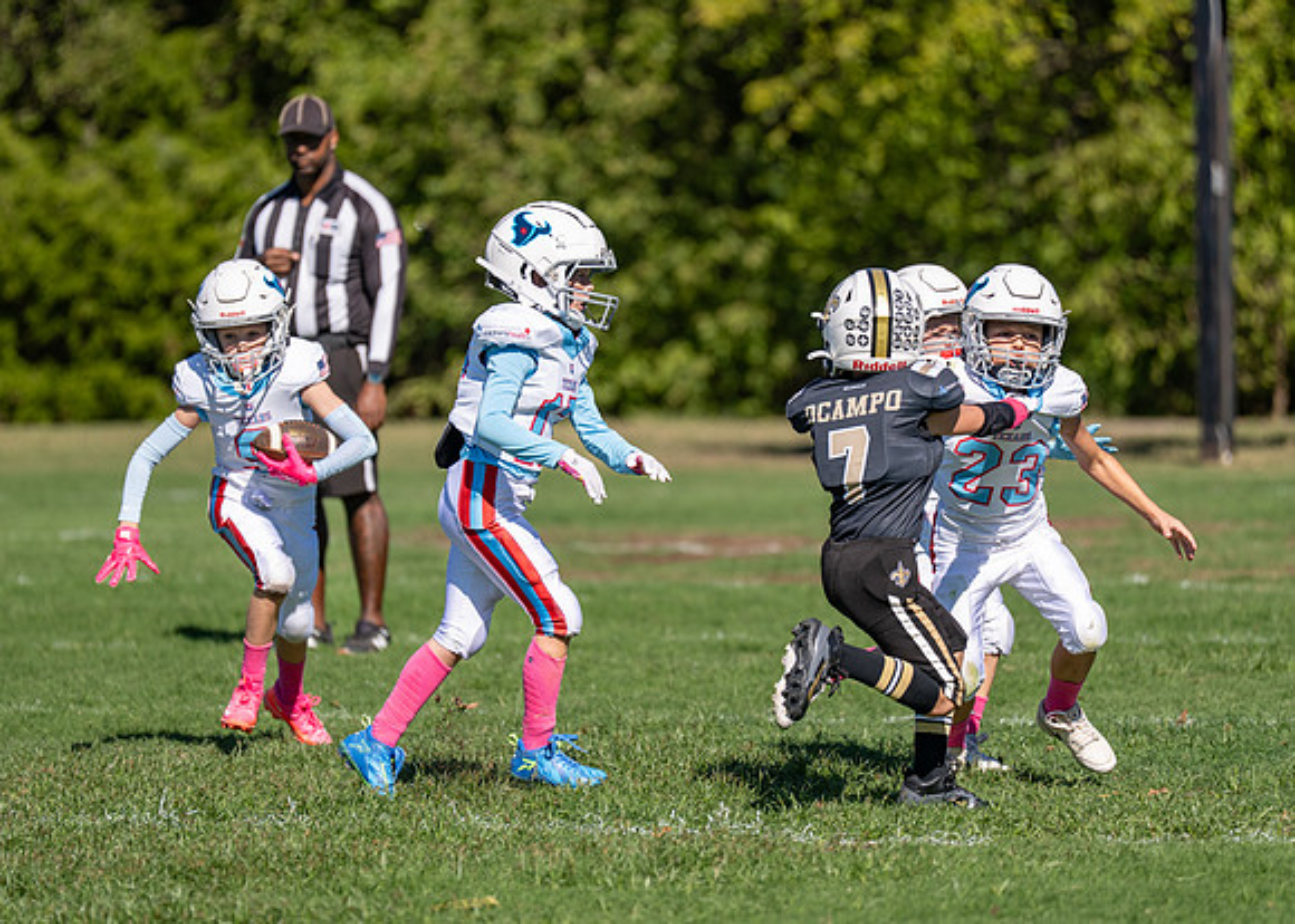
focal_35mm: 296
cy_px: 473
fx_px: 10883
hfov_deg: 6.8
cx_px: 688
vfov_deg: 4.9
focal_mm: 200
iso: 100
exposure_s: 1/2500
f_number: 2.8
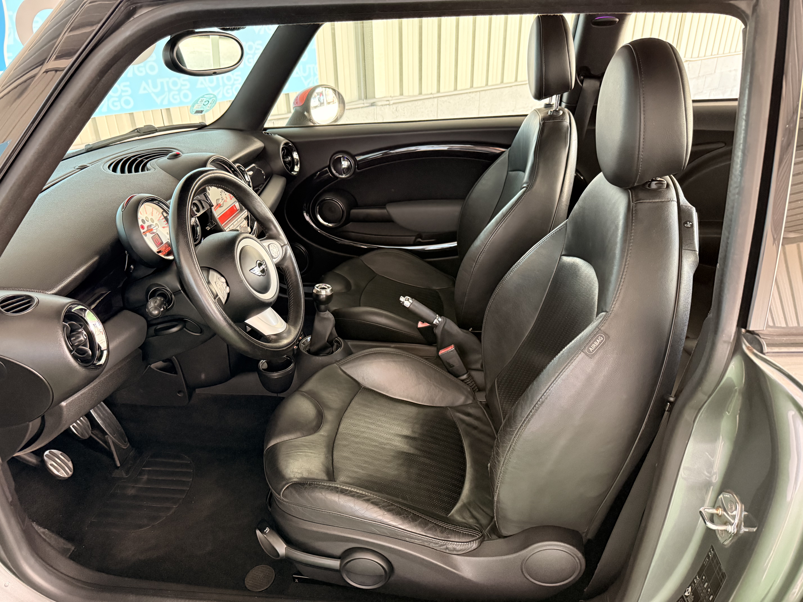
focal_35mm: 24
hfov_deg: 71.6
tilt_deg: -27.3
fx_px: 557
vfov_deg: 56.8
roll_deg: +1.3
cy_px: 301
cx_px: 402
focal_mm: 6.76
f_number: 1.78
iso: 800
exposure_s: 1/40
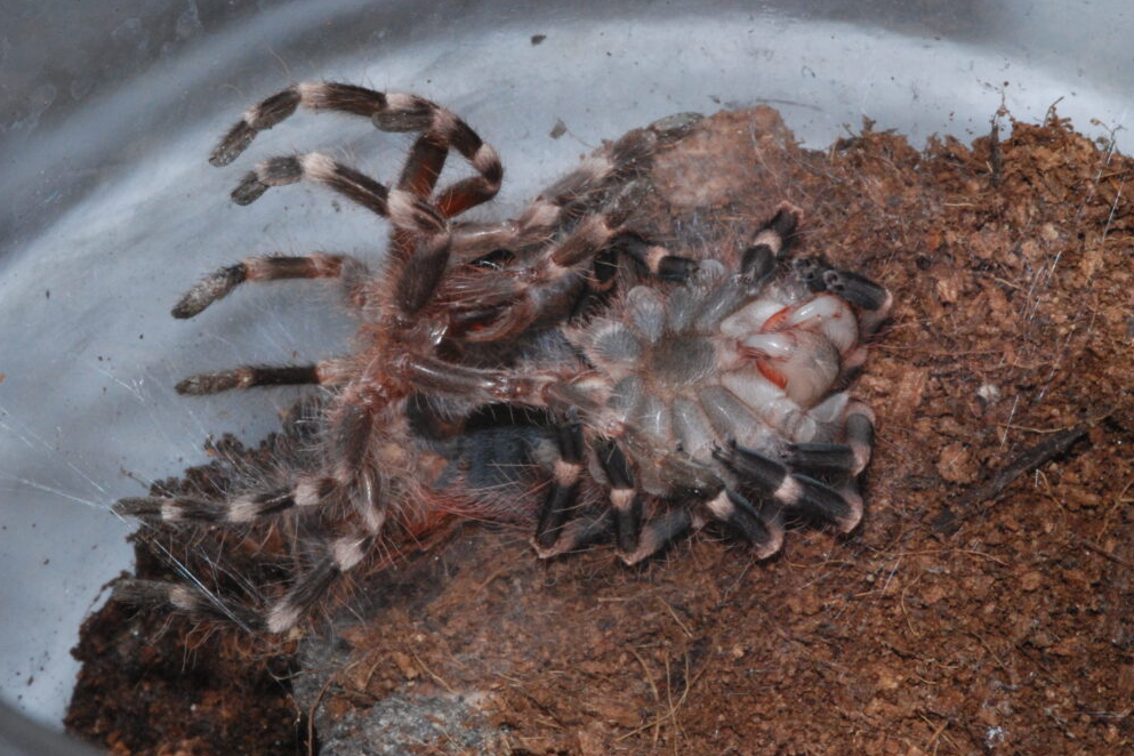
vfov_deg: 8.4
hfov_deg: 12.6
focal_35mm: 163
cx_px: 574
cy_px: 376
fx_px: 5119
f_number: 32
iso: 1600
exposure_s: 1/60
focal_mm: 105
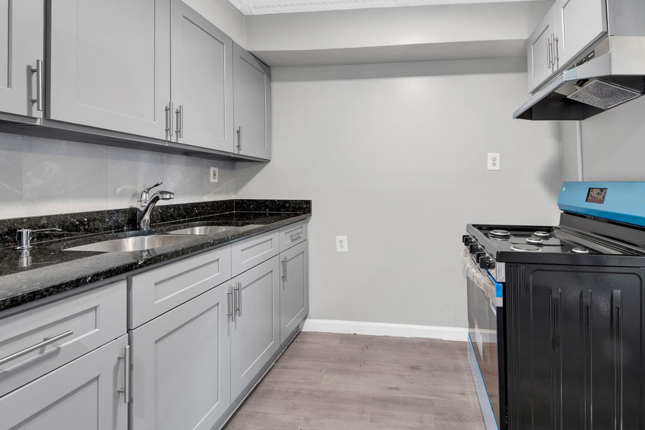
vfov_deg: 85.3
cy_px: 232
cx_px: 305
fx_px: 233
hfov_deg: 108.2
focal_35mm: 13
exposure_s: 4
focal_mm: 8
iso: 100
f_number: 8
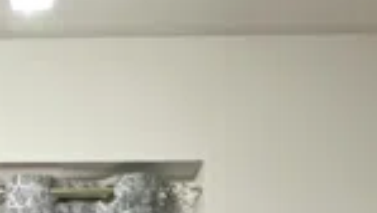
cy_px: 680
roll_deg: +1.1
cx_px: -149
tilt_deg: -2.3
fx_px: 1050
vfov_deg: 8.9
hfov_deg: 18.5
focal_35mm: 105
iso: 320
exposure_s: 1/100
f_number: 2.2
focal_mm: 2.22
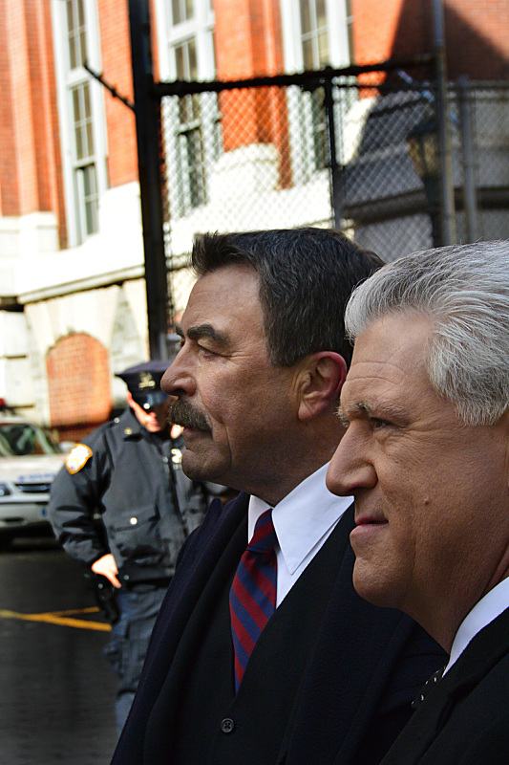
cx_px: 254
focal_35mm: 124
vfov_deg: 16.5
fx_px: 2631
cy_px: 382
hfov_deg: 11.1
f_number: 8
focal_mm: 46
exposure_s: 1/250
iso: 220
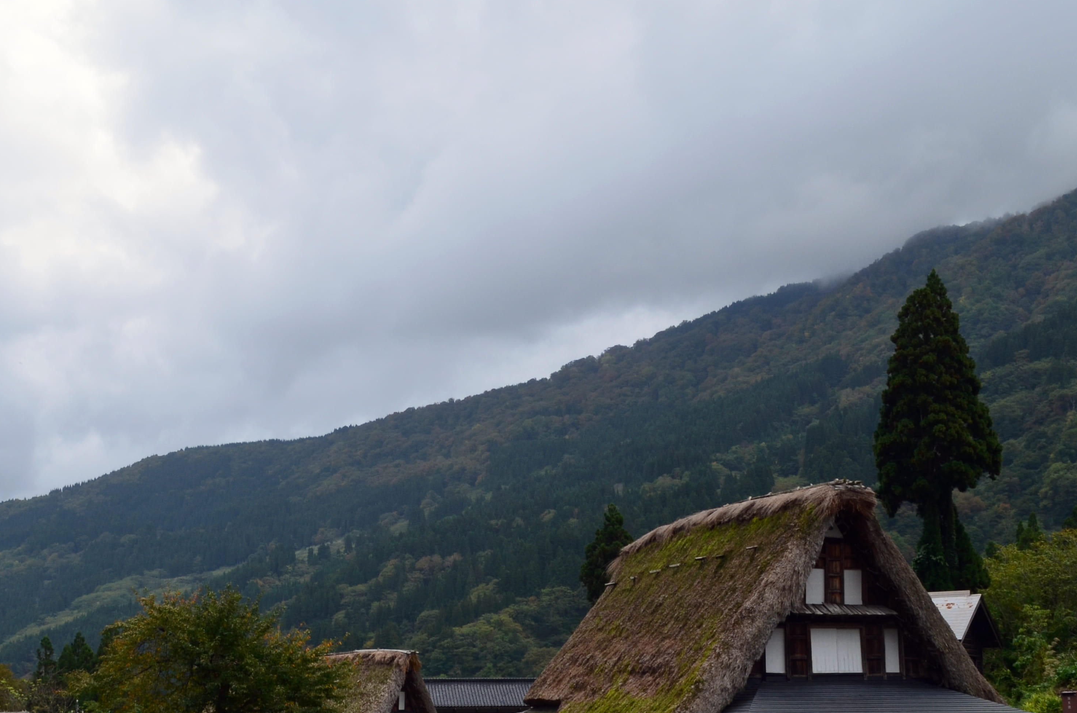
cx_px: 447
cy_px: 461
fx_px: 1493
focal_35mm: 50
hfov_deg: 39.6
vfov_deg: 26.8
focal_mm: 20
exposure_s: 1/125
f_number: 11
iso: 200
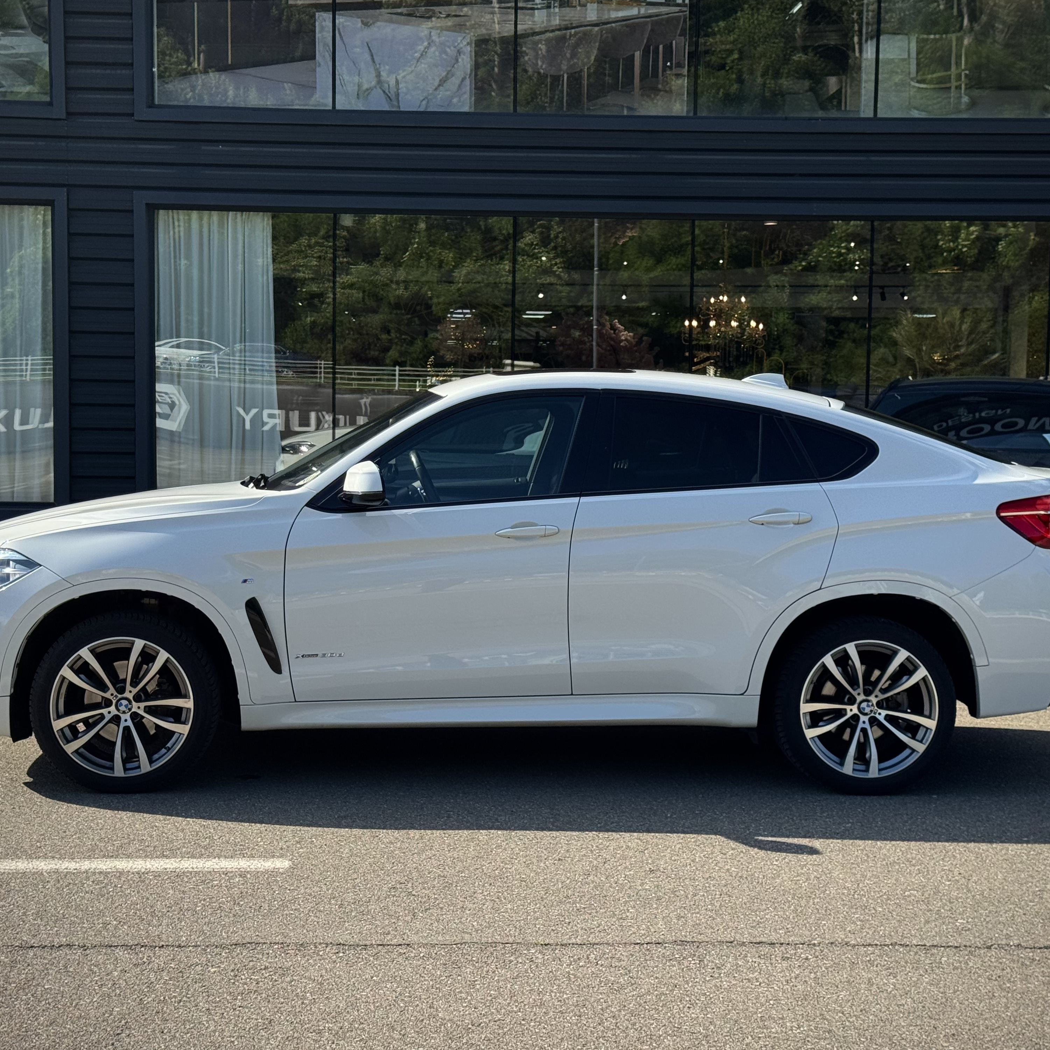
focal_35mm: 57
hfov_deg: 30.0
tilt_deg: -4.4
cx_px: 504
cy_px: 522
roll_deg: -0.6
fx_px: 1956
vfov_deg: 30.0
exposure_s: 1/3096
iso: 64
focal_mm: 6.76
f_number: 1.78
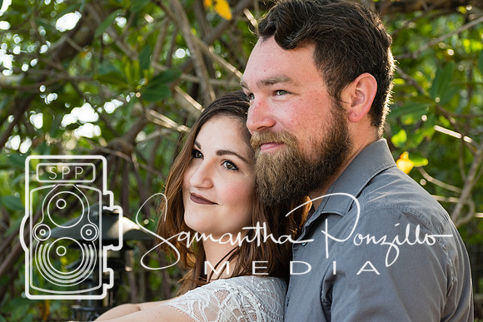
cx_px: 240
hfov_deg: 19.3
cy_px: 161
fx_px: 1424
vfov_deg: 12.9
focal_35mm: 106
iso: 400
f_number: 4.5
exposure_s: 1/320
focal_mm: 70
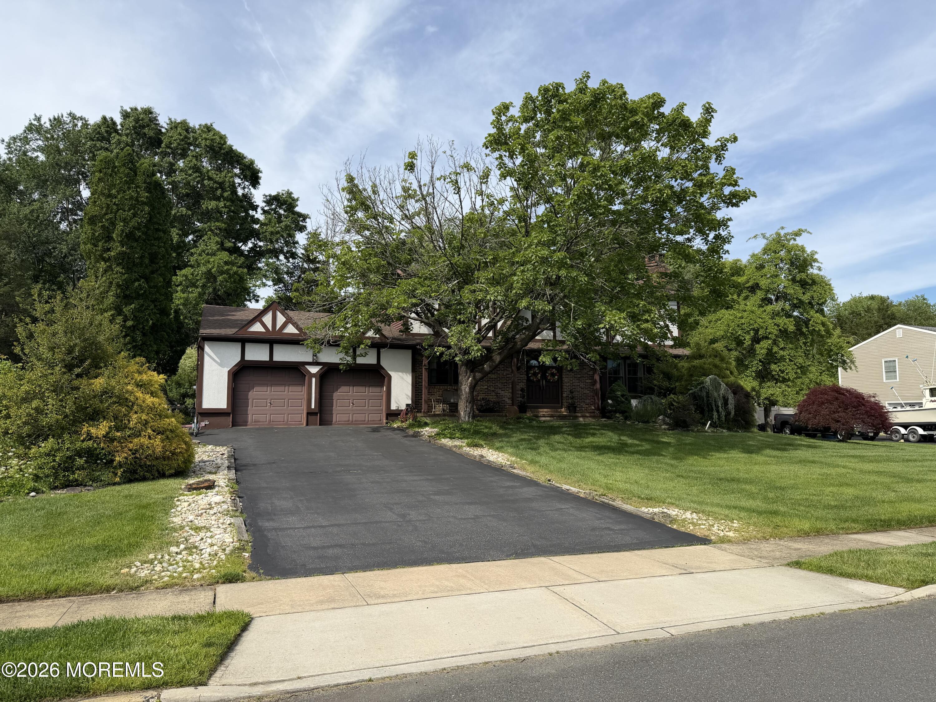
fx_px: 649
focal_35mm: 24
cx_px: 468
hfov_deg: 71.6
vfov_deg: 56.8
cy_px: 351
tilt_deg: +5.3
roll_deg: +0.3
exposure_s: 1/3759
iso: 80
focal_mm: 6.76
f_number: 1.78
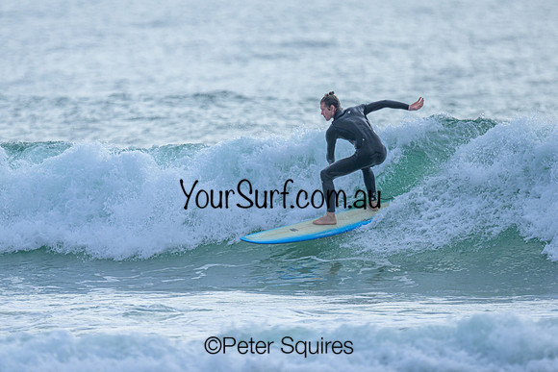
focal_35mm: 1100
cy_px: 160
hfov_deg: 1.9
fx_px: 17058
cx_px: 280
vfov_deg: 1.3
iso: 500
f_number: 6.3
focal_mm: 800
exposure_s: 1/2000
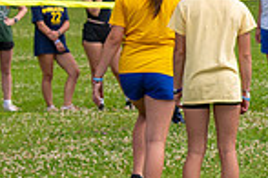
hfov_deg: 6.2
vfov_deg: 4.2
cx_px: 525
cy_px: 143
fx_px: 2412
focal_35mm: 324
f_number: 5.6
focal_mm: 55
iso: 250
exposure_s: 1/800
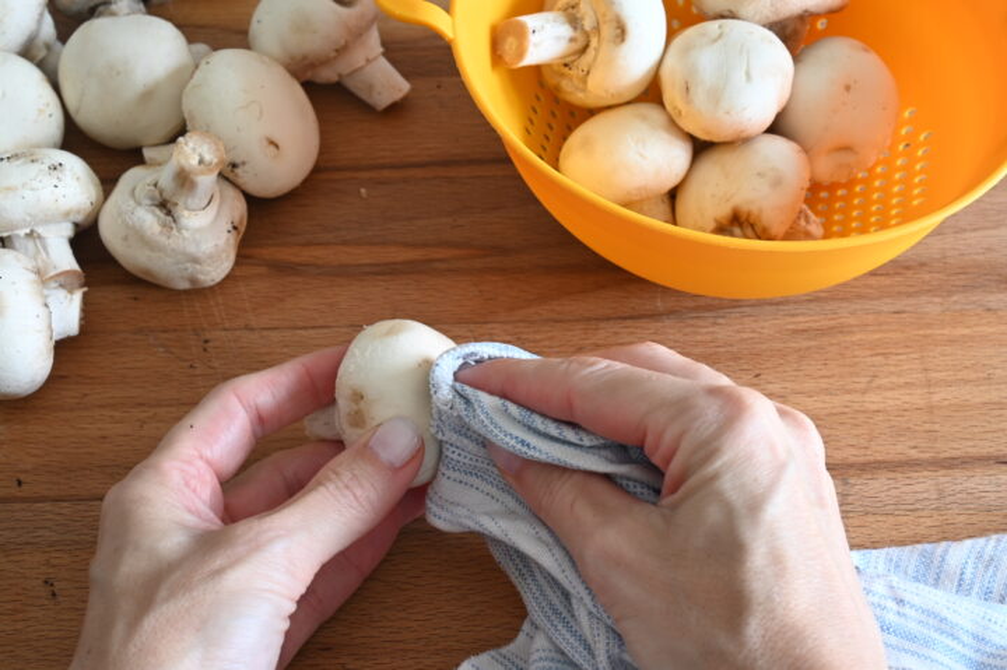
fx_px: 1537
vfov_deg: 24.6
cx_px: 504
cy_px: 335
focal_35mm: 55
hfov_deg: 36.3
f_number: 9
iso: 200
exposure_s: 1/8
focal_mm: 37
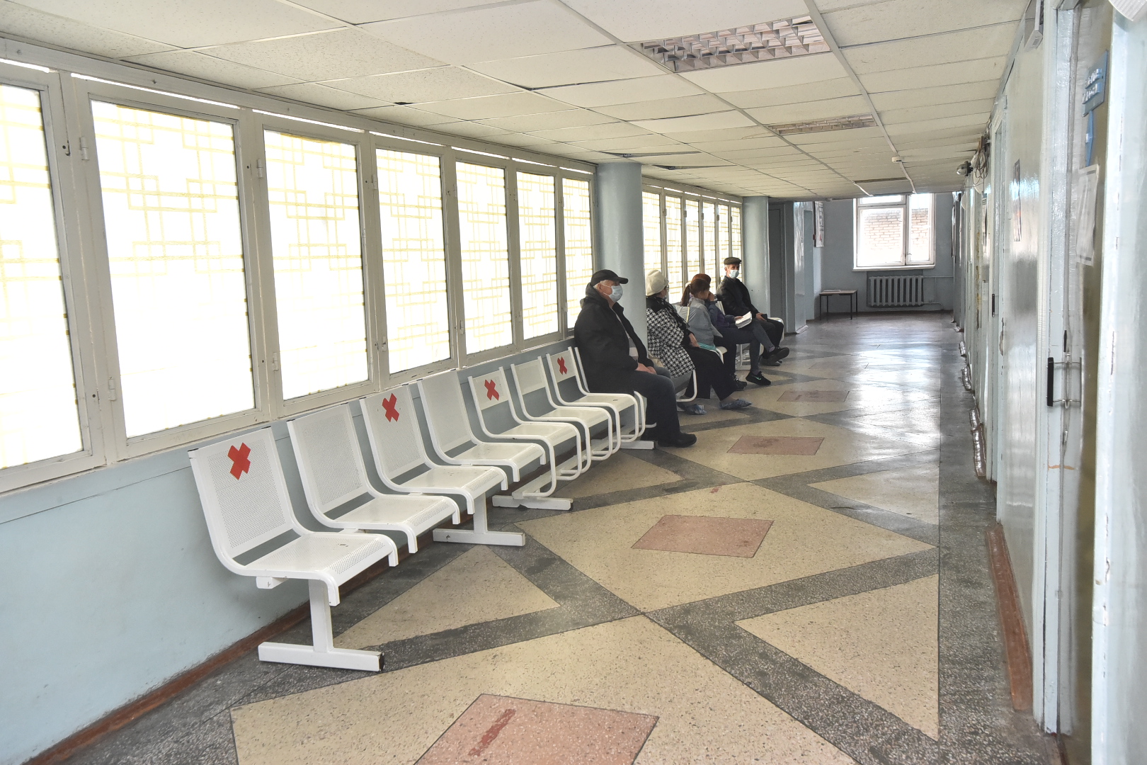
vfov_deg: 42.3
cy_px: 382
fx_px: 988
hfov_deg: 60.3
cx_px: 574
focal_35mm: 31
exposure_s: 1/200
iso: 4000
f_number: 13
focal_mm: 31
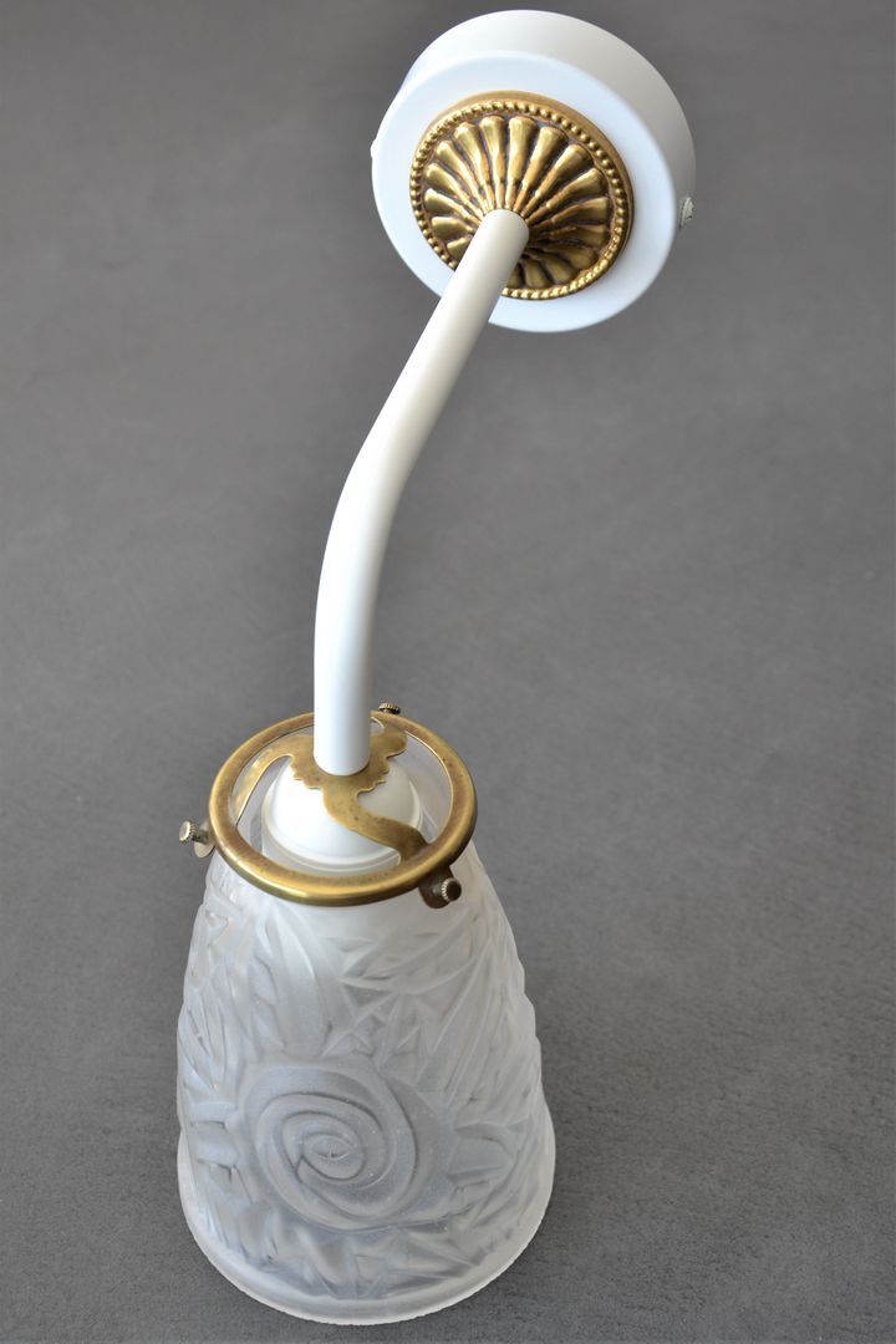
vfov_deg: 33.4
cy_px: 672
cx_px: 448
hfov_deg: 22.6
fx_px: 2240
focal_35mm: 60
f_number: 5.6
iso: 280
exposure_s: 1/125
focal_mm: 40
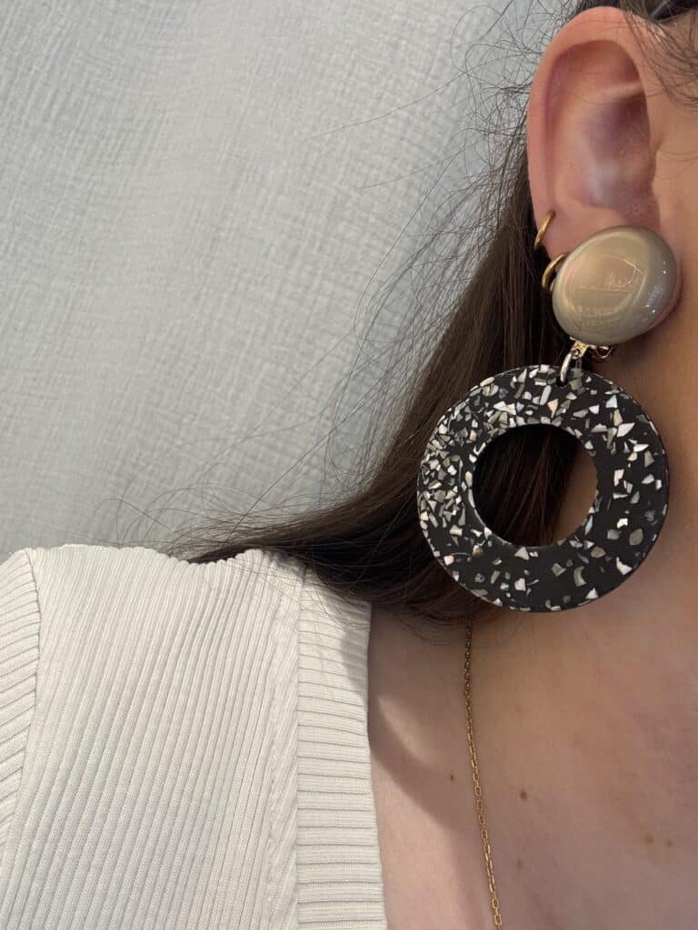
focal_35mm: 30
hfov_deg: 46.8
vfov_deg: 60.0
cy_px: 465
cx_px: 349
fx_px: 807
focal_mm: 2.69
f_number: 1.9
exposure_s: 1/100
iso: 80
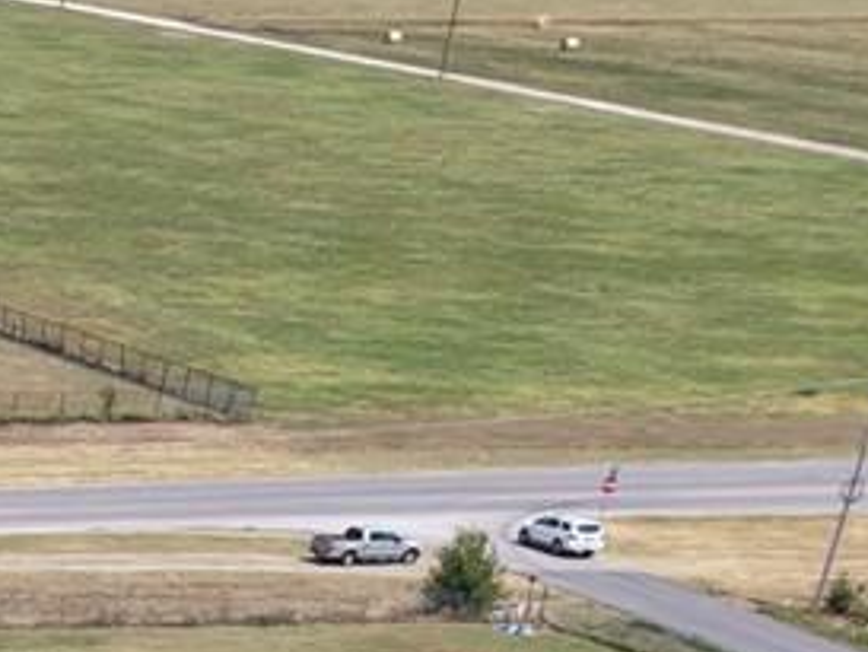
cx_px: -1949
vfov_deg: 7.5
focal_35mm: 180
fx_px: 4516
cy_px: 1794
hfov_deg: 8.6
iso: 100
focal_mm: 8.67
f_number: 1.8
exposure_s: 1/3200
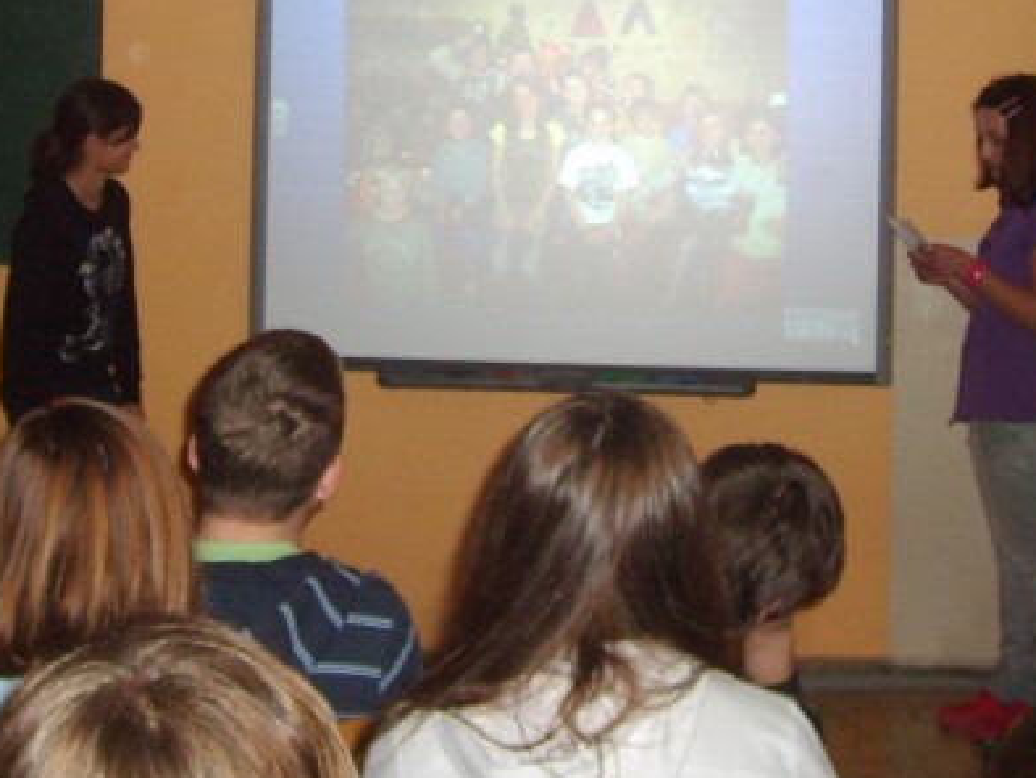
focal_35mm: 71
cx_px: 529
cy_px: 24
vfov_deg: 20.2
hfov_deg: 27.4
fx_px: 2126
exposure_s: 1/45
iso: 173
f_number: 2.8
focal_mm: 5.8
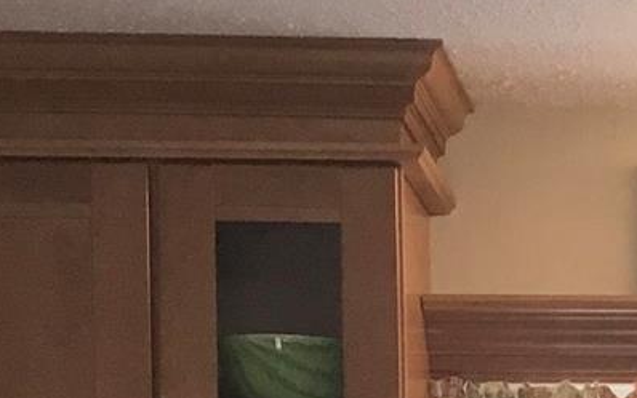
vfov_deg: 9.5
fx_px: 2292
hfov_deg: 14.9
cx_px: 911
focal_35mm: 132
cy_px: 716
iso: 32
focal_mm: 3.3
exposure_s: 1/30
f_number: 2.4
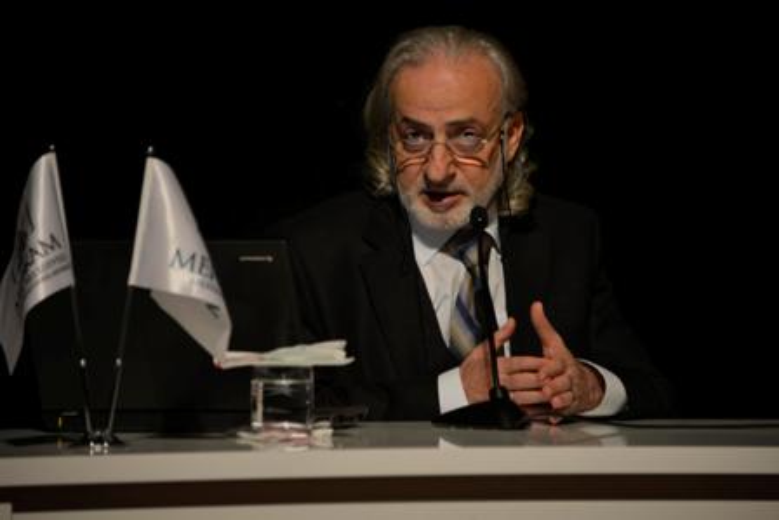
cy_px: 260
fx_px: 6493
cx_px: 390
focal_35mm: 300
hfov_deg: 6.9
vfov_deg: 4.6
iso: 640
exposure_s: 1/40
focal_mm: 300
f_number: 5.6
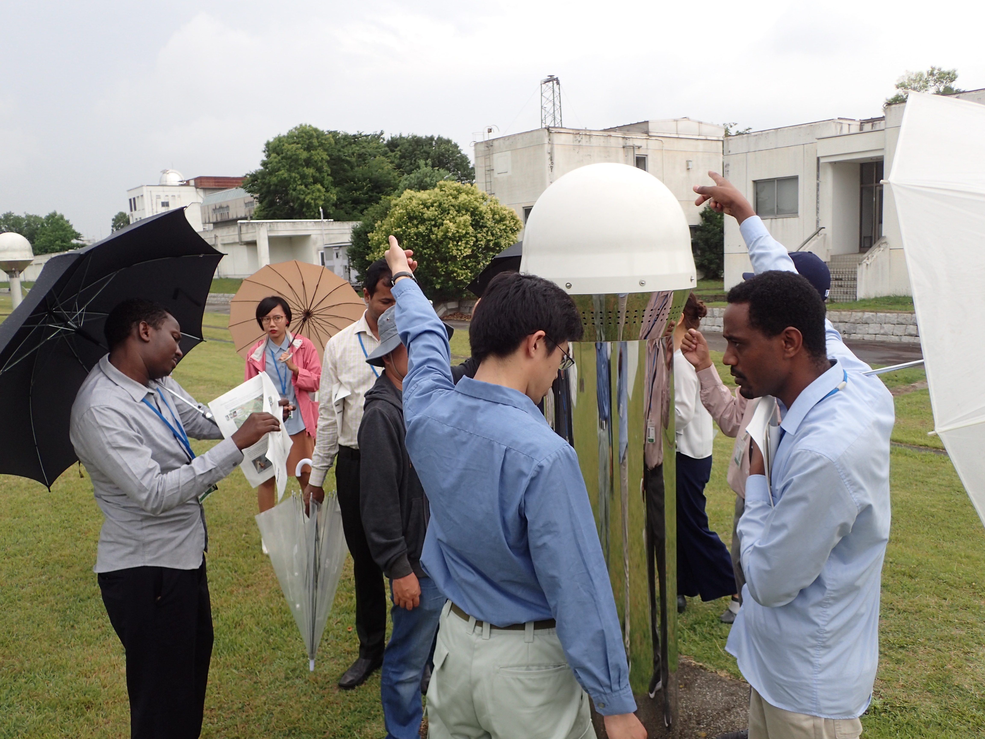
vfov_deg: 46.8
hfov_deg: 60.0
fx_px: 854
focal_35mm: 30
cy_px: 370
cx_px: 492
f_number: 3.2
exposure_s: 1/400
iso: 100
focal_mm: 5.5
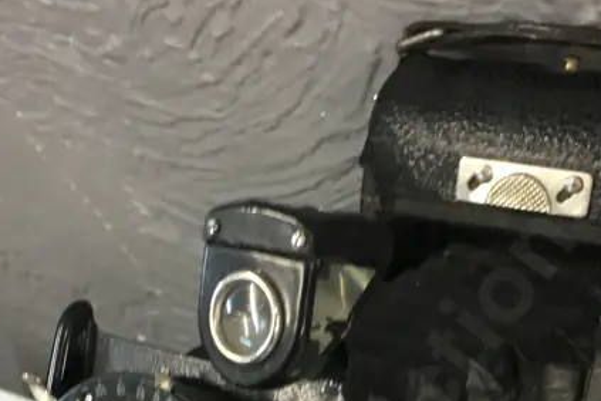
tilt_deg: -48.2
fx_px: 1219
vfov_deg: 17.4
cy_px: 543
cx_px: 318
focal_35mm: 73
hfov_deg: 27.7
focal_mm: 4.15
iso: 80
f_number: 2.2
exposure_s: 1/17
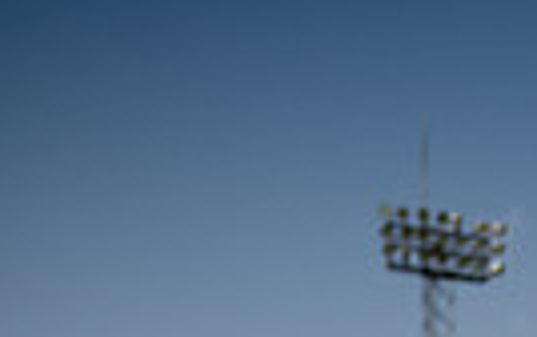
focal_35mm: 130
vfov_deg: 9.0
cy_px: 855
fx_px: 1904
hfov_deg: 15.6
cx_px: 581
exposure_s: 1/1250
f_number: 4.5
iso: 100
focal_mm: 38
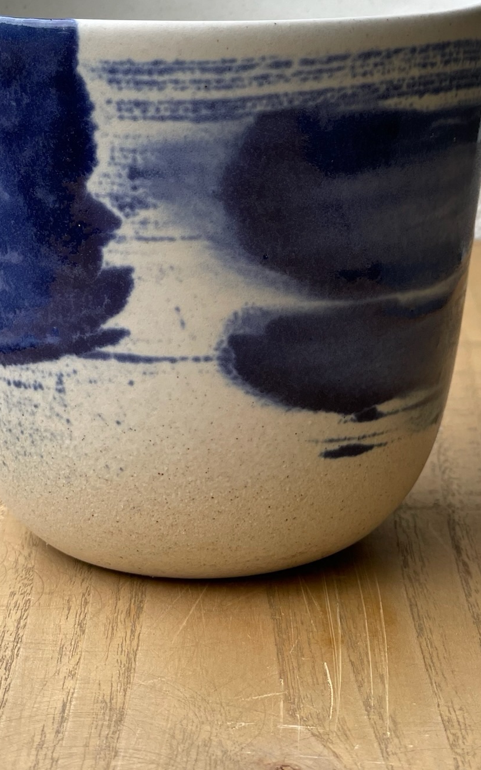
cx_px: 204
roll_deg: -0.6
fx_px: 1805
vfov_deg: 23.8
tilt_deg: -9.1
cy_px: 195
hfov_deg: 15.2
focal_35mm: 86
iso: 25
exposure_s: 1/127
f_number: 2
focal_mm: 6
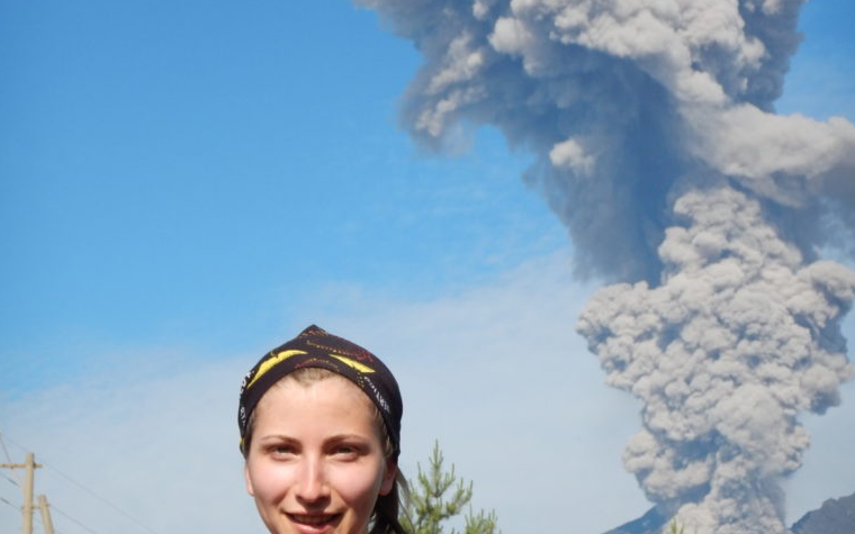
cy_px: 390
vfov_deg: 16.2
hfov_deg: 25.8
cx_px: 428
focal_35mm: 80
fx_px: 1864
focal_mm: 10.1
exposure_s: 1/800
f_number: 4.4
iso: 125
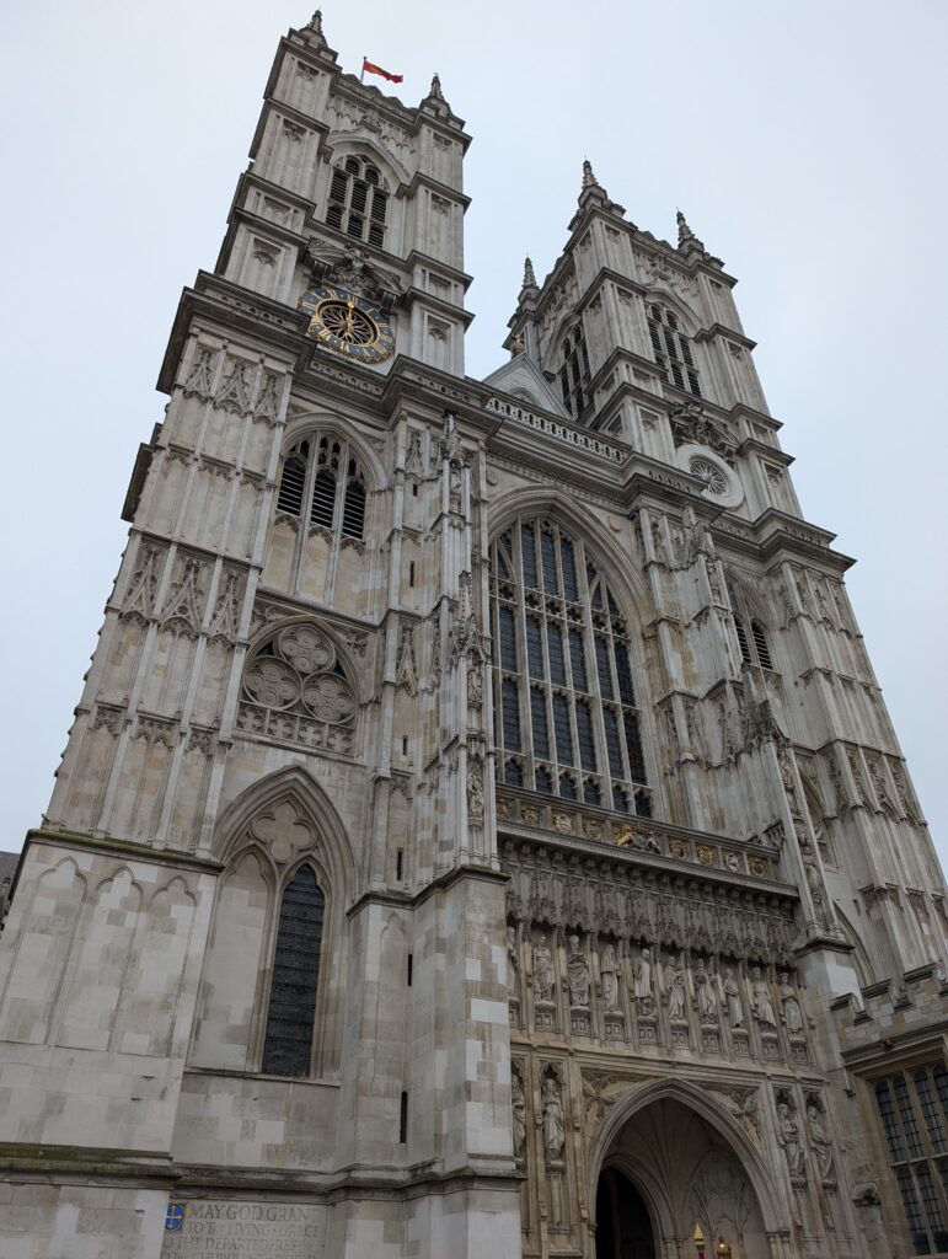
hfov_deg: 56.9
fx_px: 874
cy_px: 630
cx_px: 474
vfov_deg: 71.5
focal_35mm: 24
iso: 21
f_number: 1.68
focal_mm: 6.9
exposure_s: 1/147
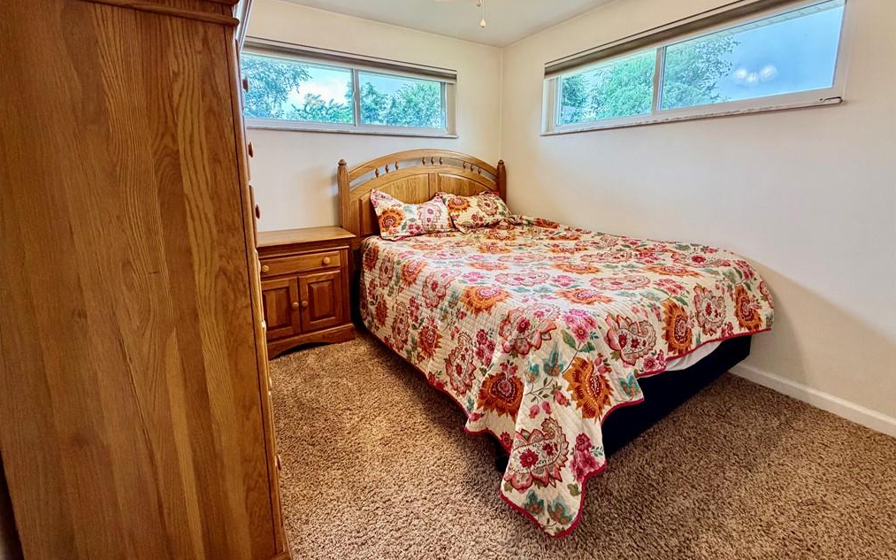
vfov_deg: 74.0
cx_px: 448
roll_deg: +0.7
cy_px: 224
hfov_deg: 101.5
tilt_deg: -8.5
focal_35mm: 15
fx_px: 366
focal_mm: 2.22
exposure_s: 1/120
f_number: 2.2
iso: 250
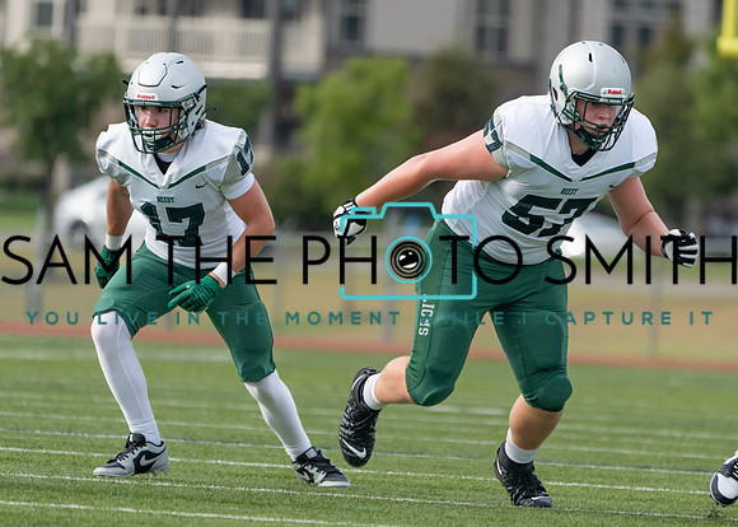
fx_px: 12442
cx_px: 482
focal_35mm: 594
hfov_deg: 3.4
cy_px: 300
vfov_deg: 2.4
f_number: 5.6
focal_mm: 400
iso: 320
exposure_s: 1/1250
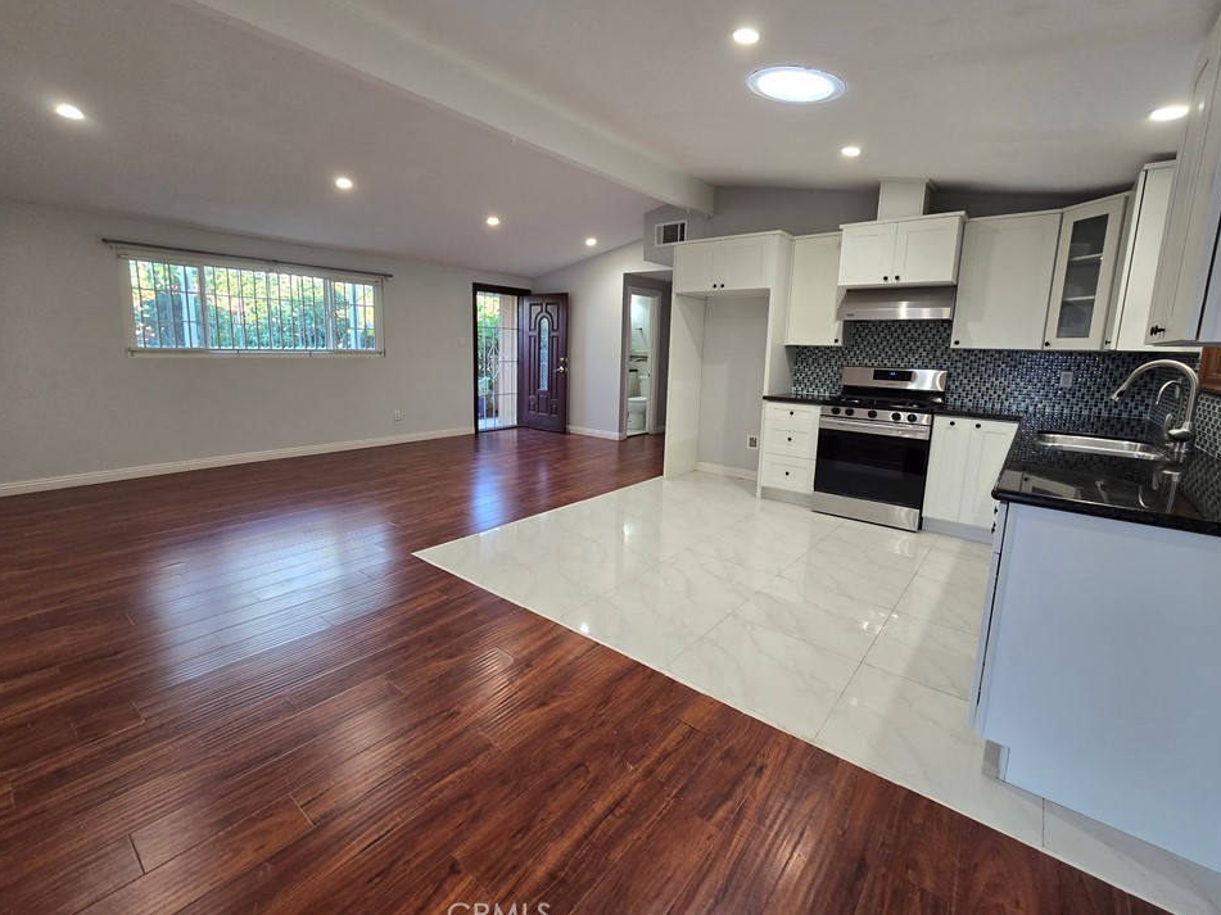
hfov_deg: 102.1
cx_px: 601
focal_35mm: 14
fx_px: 494
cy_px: 440
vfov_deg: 85.6
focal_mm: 2.2
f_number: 2.2
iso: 160
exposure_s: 1/60
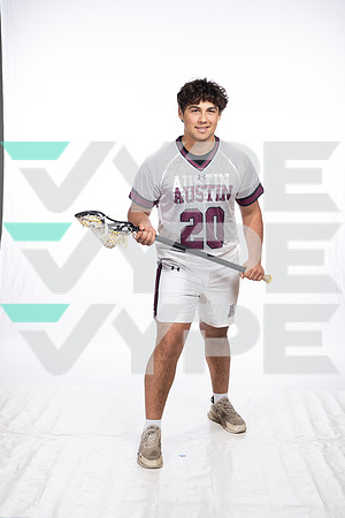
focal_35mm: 50
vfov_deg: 39.6
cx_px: 172
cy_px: 259
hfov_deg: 27.0
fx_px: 719
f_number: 7.1
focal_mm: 50
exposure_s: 1/250
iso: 640
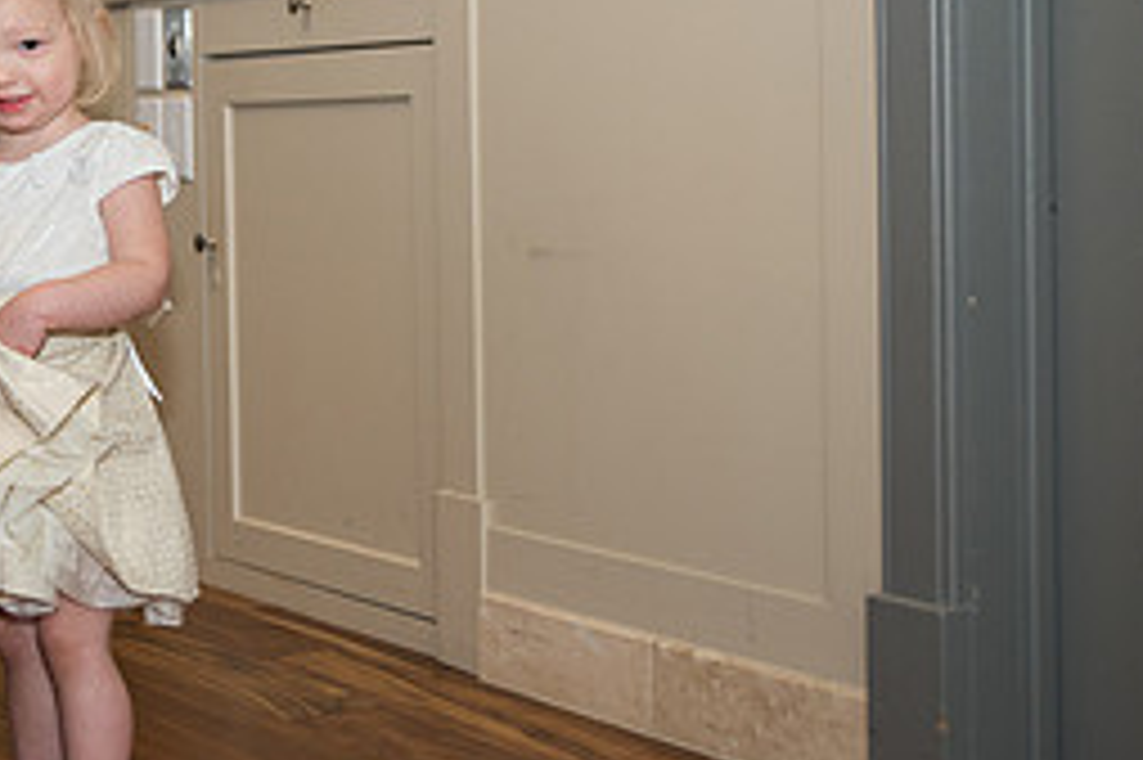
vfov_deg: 17.0
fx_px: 2538
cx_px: -9
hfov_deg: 24.2
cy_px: 196
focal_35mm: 80
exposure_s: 1/100
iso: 400
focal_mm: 35
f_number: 2.8
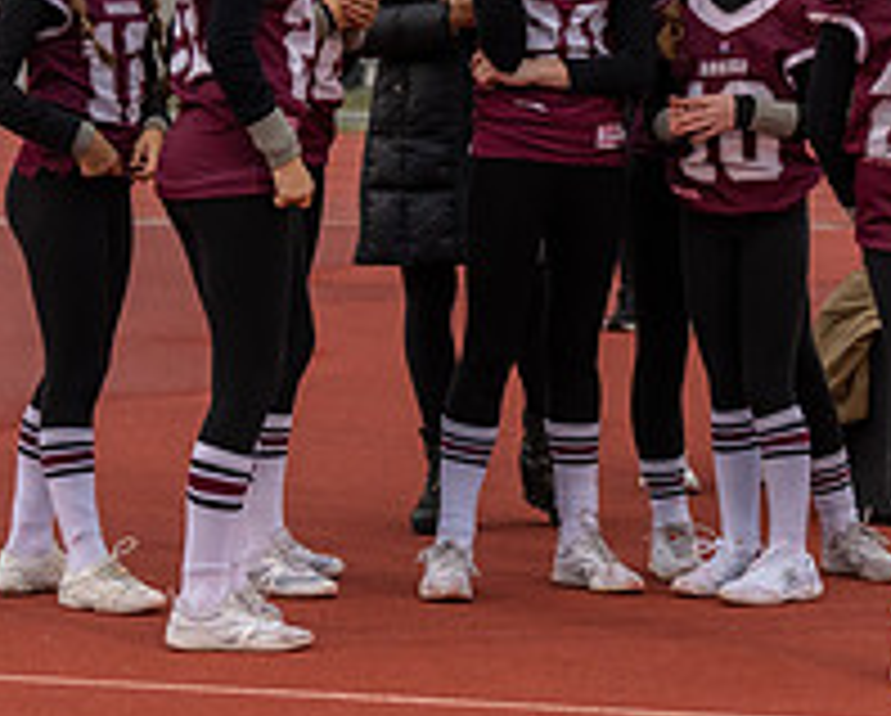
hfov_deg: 8.9
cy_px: 101
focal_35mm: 217
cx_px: 572
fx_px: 5731
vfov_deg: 7.1
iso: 1000
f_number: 2.8
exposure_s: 1/500
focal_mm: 79
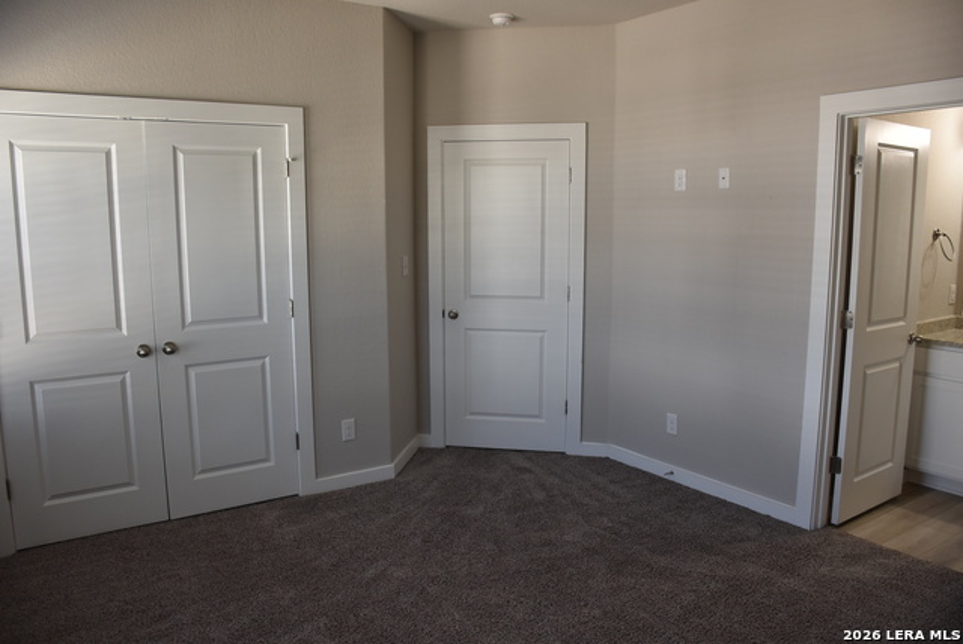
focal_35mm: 27
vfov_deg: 48.0
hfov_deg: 67.3
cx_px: 482
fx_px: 723
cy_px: 322
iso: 400
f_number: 4.5
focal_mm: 18
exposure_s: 1/80
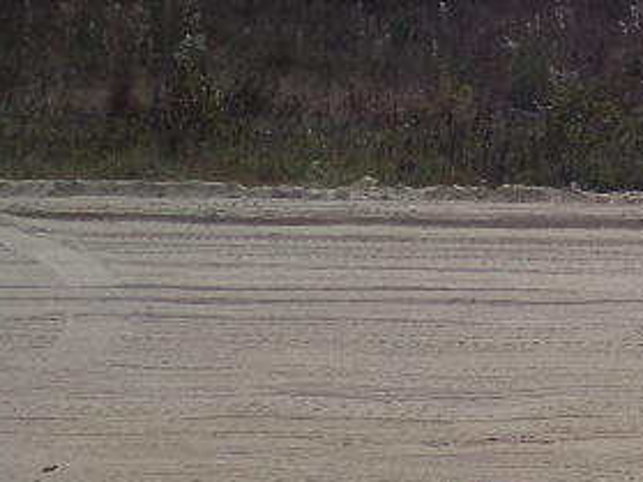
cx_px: 1046
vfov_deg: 15.4
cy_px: -258
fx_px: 1634
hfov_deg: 18.8
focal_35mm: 88
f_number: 5.2
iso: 100
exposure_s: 1/1000
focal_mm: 4
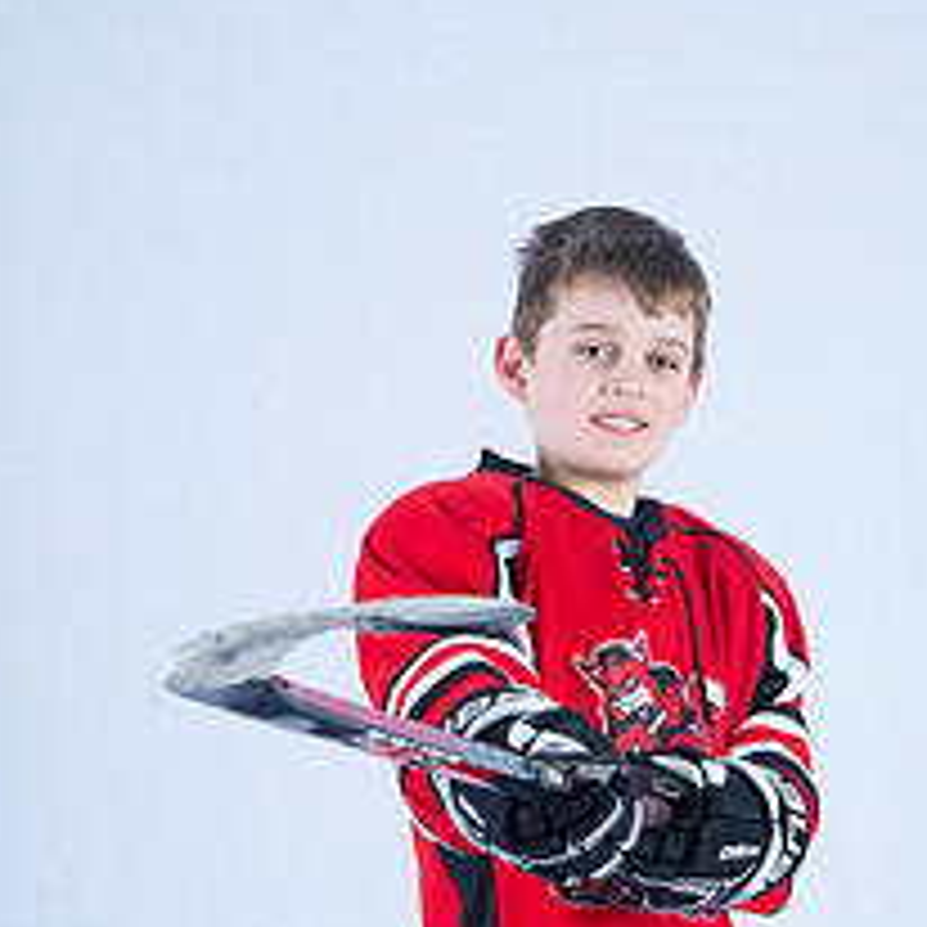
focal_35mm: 104
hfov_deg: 16.7
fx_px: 3151
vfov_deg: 16.3
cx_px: 639
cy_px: 990
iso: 250
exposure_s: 1/160
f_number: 18
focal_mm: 56
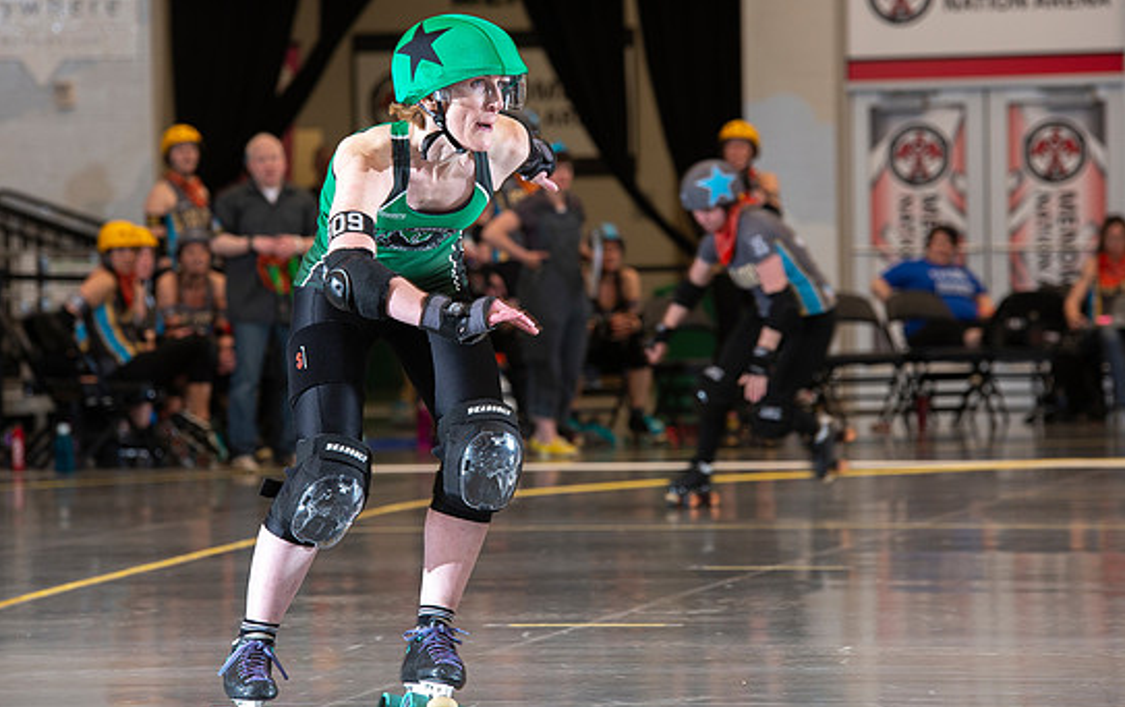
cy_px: 300
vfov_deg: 6.3
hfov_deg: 10.1
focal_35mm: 208
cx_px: 543
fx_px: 6386
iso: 640
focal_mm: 175
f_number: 5.6
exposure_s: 1/160
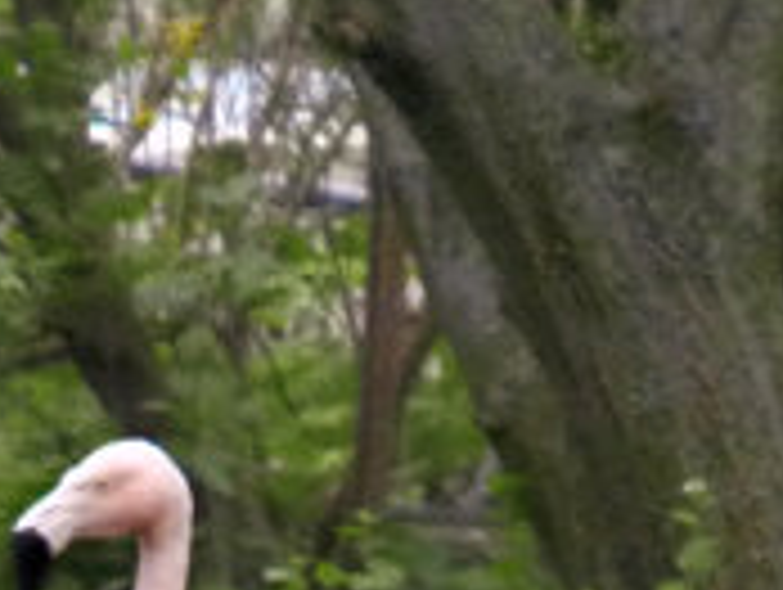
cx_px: -1350
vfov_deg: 0.9
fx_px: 37691
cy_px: 1567
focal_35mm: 1664
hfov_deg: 1.2
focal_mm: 51.5
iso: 400
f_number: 3.7
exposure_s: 1/125
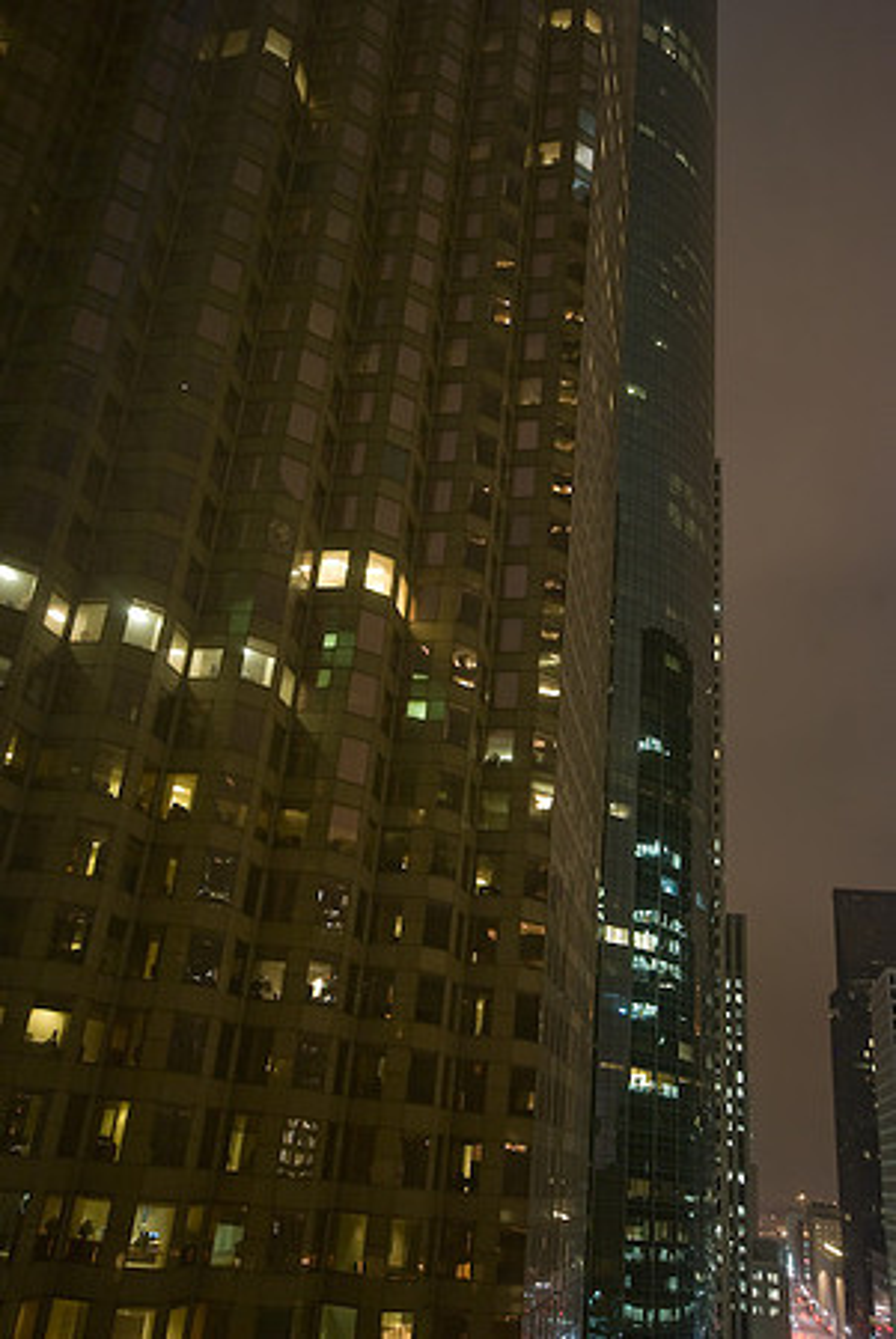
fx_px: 1117
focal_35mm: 30
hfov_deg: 43.7
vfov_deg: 61.9
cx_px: 448
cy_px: 670
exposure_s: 8
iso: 200
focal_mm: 20
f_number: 7.1
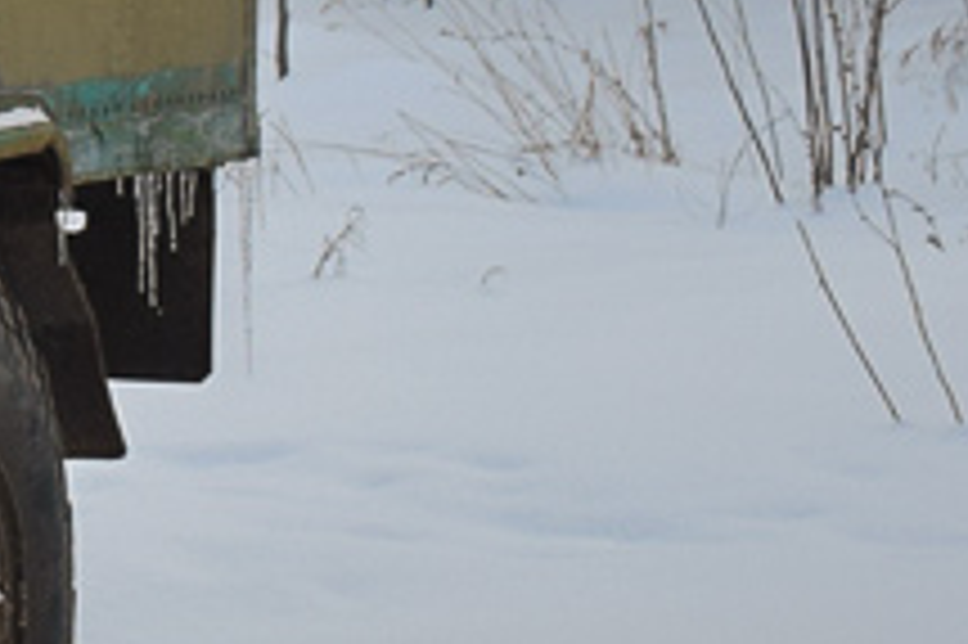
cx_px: -1639
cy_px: -203
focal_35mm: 243
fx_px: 6523
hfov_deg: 7.7
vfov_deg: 5.6
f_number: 5.6
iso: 200
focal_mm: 29
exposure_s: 1/800
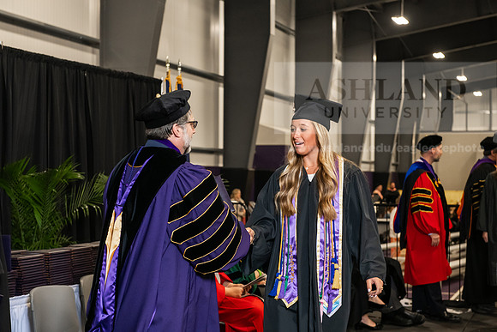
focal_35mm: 70
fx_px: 967
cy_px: 166
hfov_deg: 28.8
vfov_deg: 19.5
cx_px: 248
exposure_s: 1/200
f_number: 5
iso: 2500
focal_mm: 70
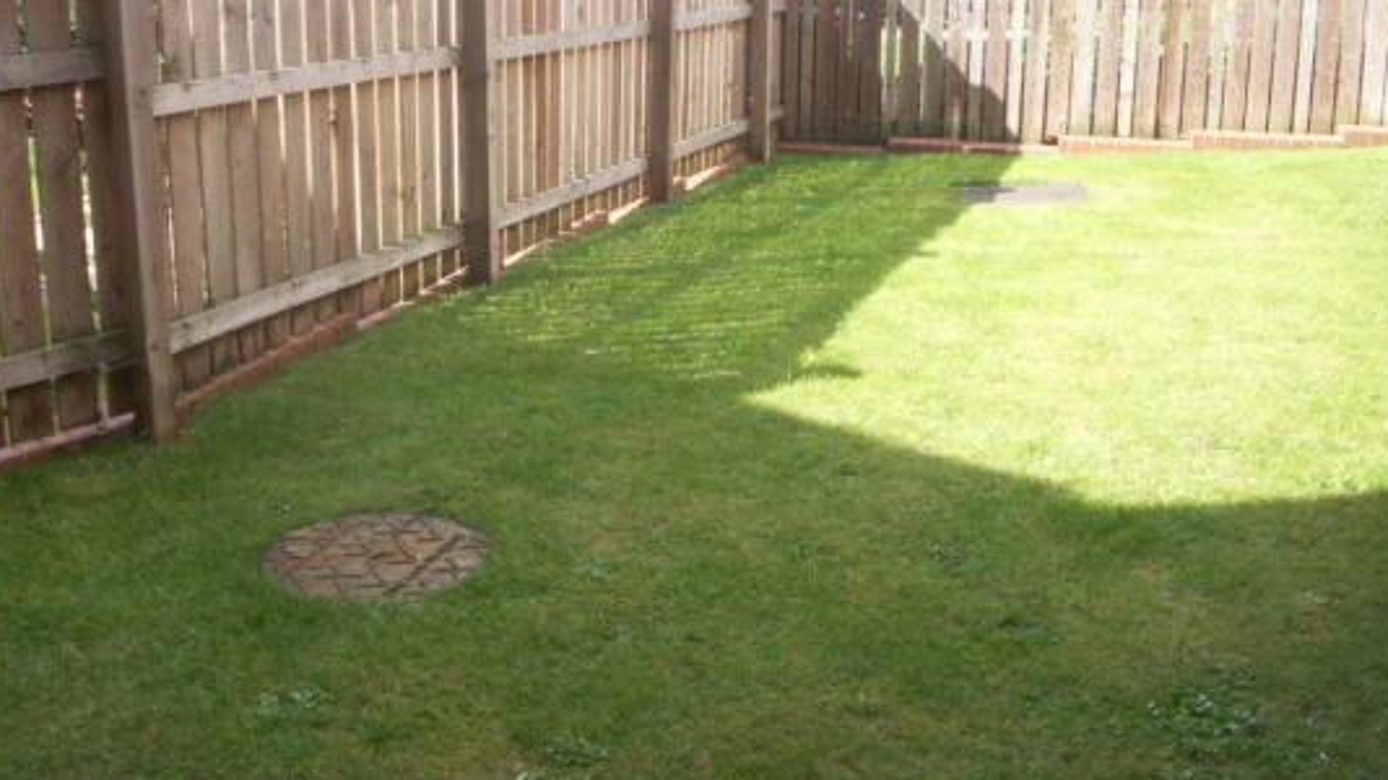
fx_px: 1619
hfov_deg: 46.4
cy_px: 256
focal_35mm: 44
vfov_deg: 26.9
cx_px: 724
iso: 50
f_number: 7.1
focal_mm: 7.7
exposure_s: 1/50
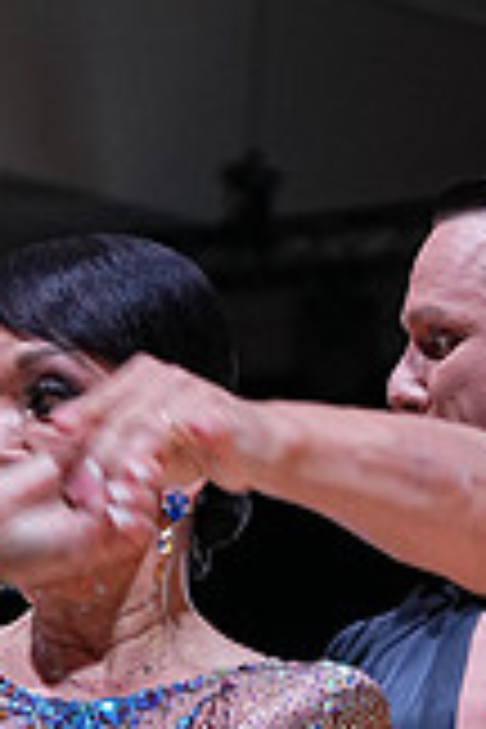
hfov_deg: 5.5
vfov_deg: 7.9
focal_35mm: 251
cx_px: 304
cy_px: 1296
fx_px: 5082
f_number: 4
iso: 1250
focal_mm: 70
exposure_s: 1/400
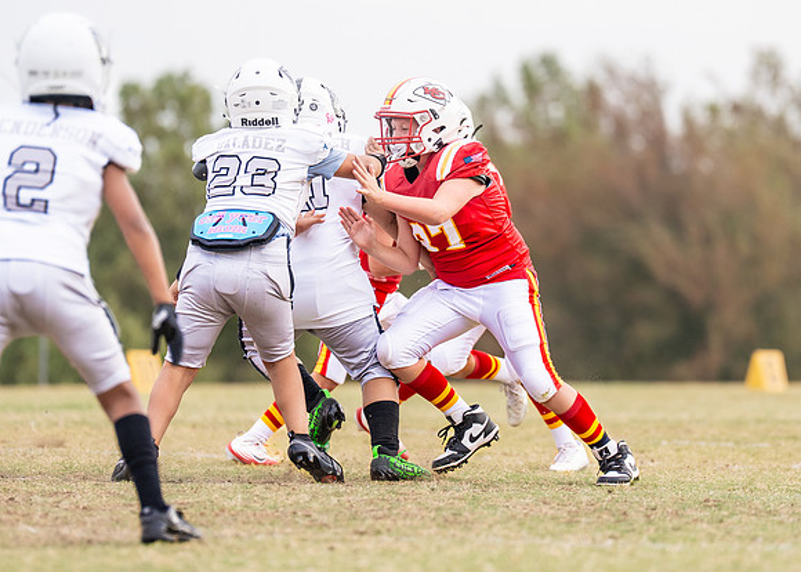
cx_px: 479
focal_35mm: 393
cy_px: 294
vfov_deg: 3.7
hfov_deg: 5.1
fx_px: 8939
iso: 160
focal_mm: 200
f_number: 2.8
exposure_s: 1/1250
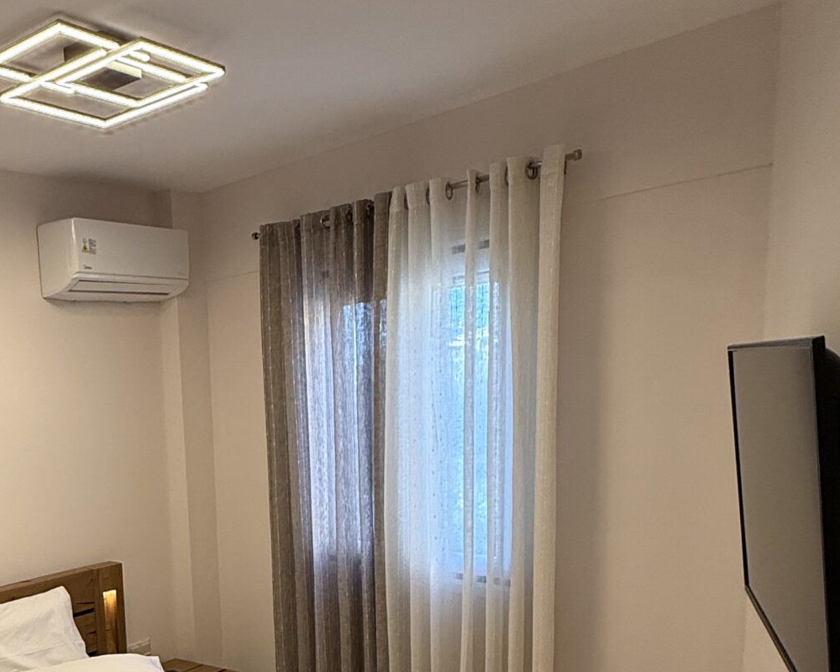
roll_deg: +3.0
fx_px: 870
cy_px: 549
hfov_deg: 47.6
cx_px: 126
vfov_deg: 40.3
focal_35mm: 35
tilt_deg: -9.4
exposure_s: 1/100
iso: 200
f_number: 2.2
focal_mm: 2.22
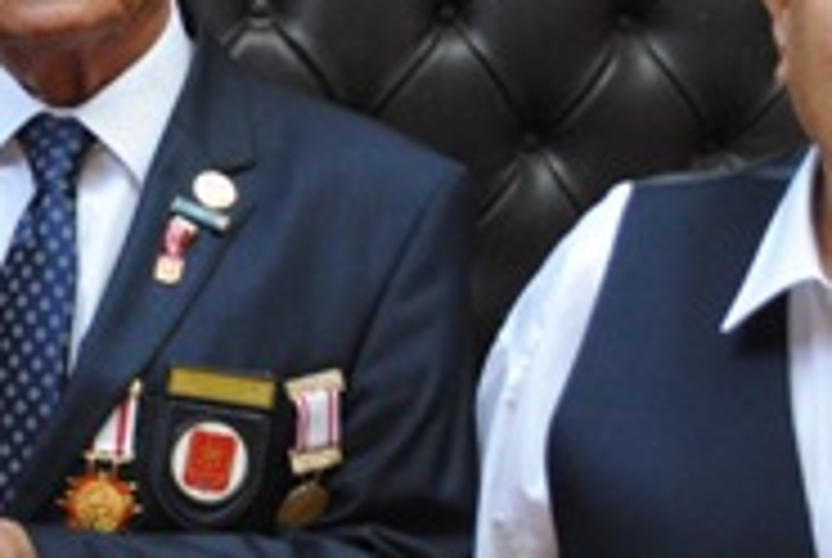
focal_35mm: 145
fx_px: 3356
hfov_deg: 14.0
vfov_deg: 9.5
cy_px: 288
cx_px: 40
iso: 640
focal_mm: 28
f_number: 4.5
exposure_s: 1/30
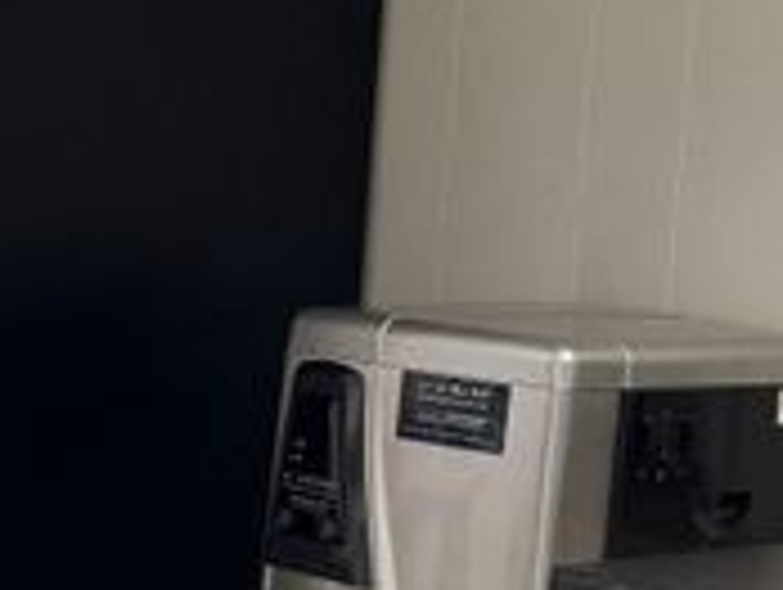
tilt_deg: -7.7
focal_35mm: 153
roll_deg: -0.3
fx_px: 3466
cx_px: -1251
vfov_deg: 9.7
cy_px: 376
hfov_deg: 10.6
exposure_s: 1/100
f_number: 1.78
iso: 100
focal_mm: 6.76
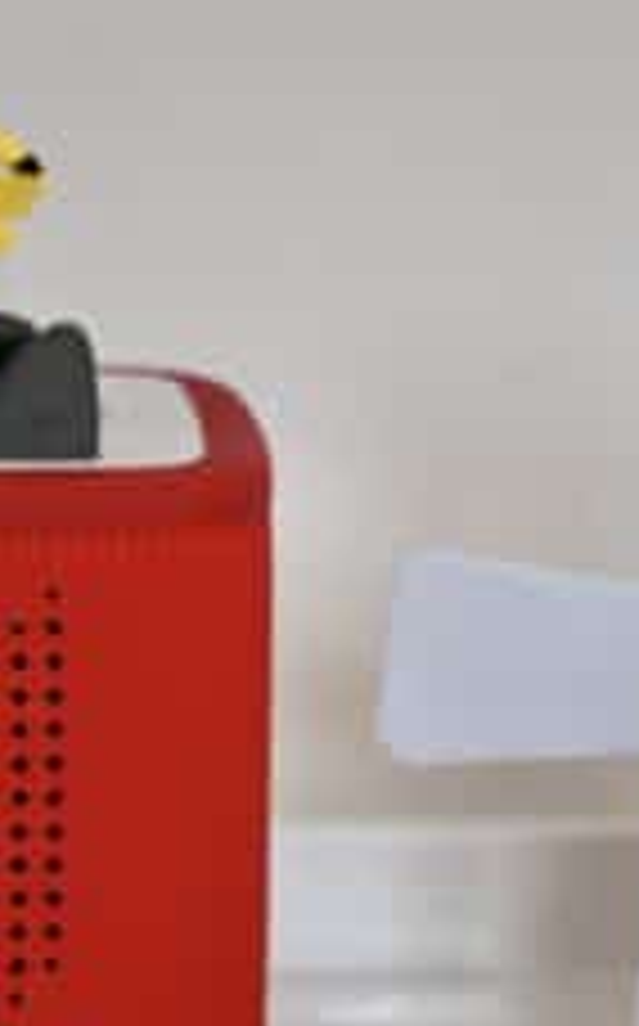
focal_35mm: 270
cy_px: 619
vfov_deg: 7.8
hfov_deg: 4.8
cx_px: -151
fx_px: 7542
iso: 2200
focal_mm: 122
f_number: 5.6
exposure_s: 1/125
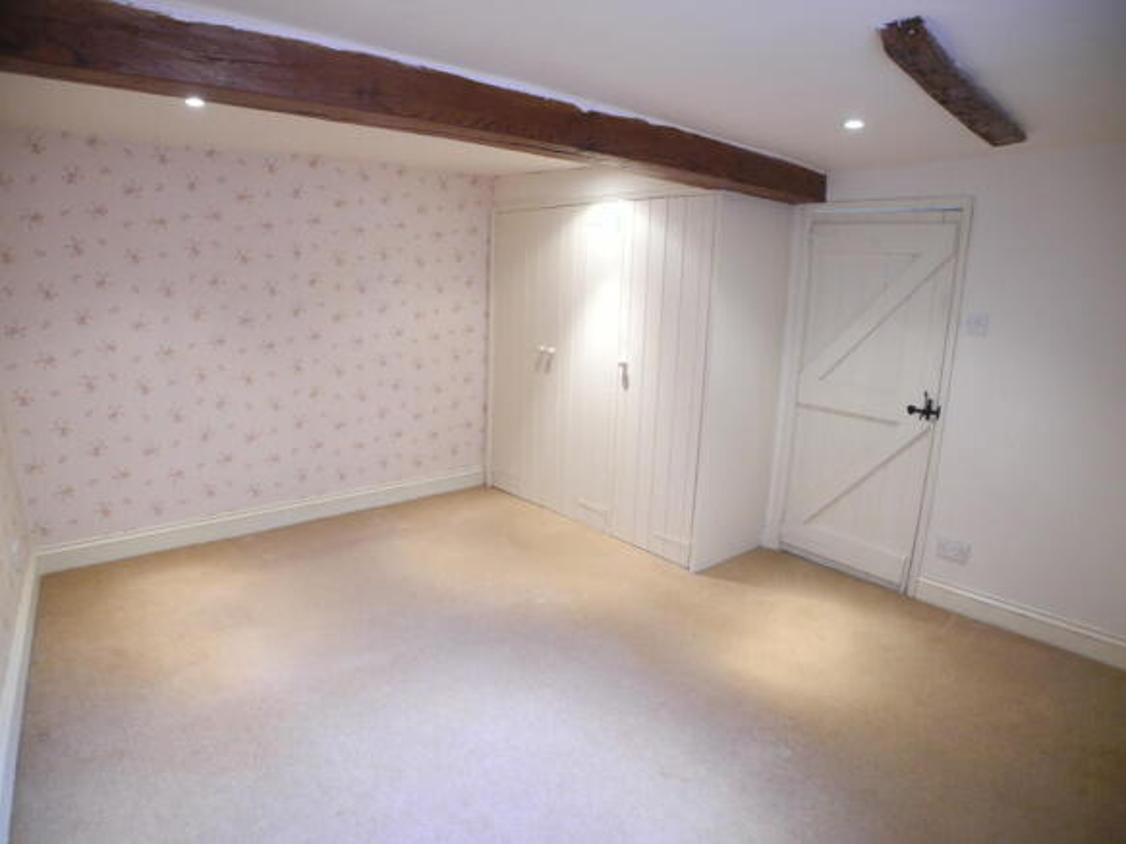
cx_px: 563
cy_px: 422
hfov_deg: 63.5
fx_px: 911
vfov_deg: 49.7
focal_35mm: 28
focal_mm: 6
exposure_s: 1/13.2
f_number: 2.8
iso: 400
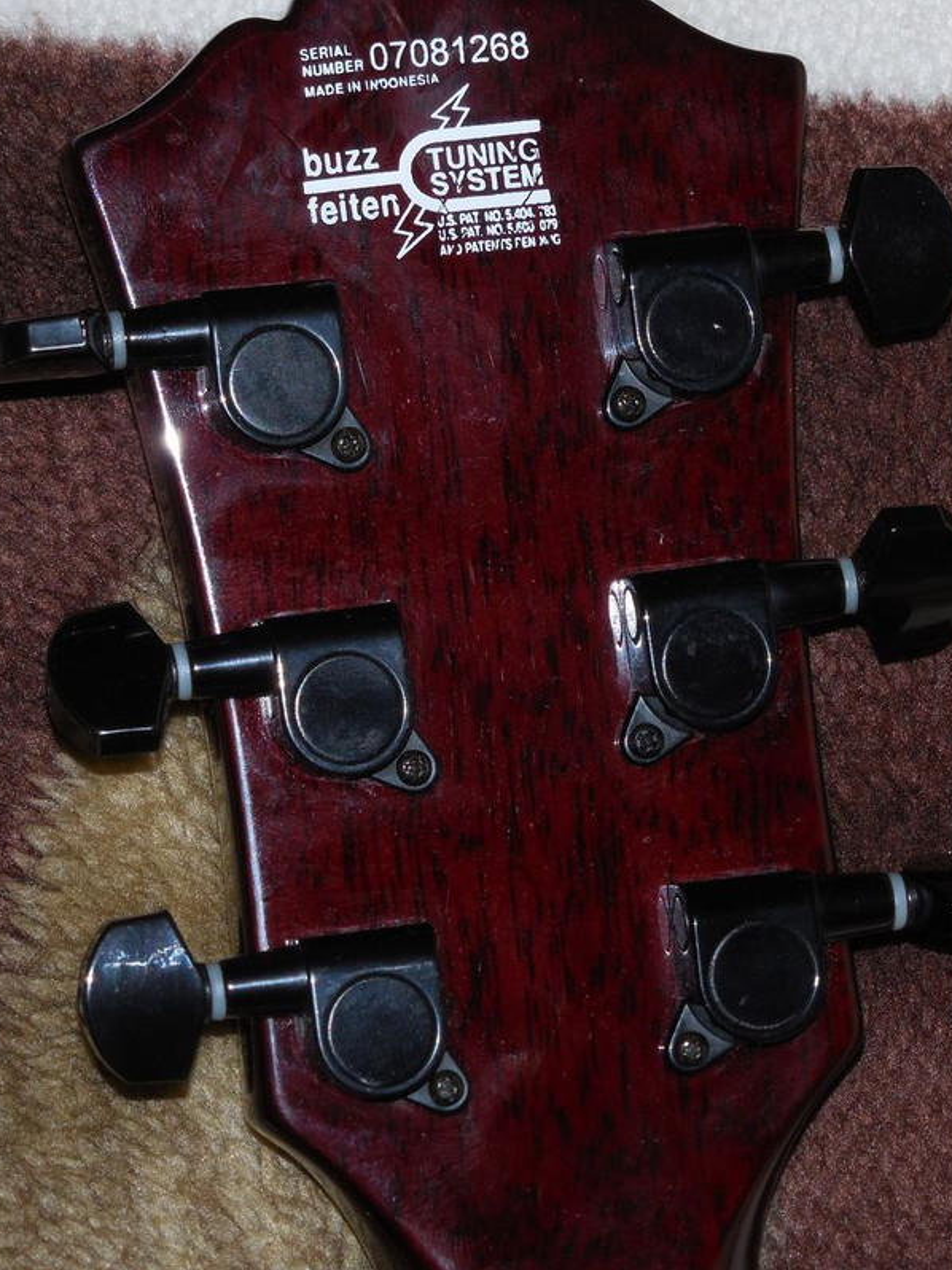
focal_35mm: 202
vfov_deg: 9.8
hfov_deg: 7.3
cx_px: 518
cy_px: 635
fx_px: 7411
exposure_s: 1/60
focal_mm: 27.2
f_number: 4.9
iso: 125
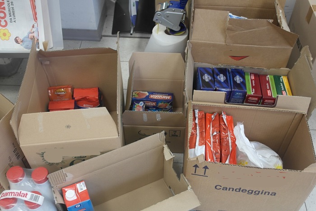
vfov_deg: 33.4
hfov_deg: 48.5
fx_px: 351
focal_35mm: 40
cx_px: 158
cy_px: 106
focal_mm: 26
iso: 400
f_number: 4
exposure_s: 1/30
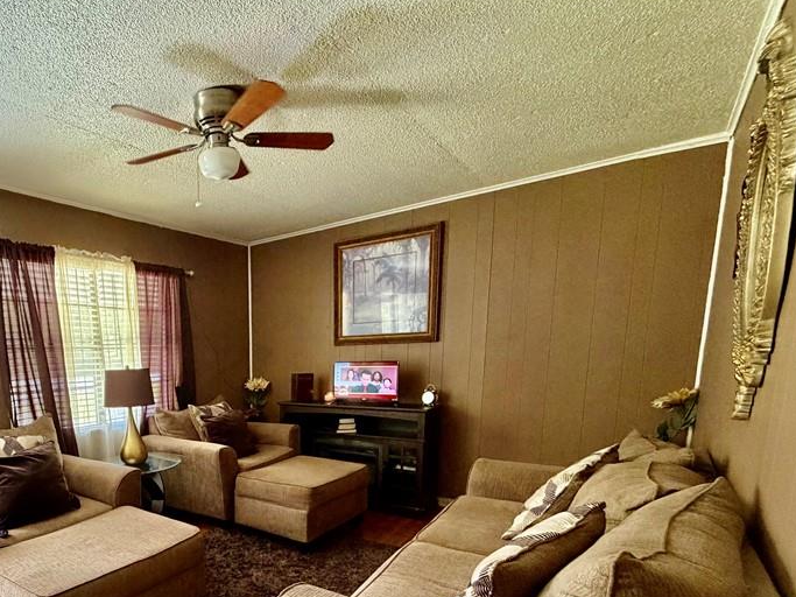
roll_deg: +2.4
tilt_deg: -9.8
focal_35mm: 21
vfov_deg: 60.5
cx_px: 214
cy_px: 436
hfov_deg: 74.2
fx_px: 483
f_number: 2.2
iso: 320
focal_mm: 2.22
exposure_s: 1/60
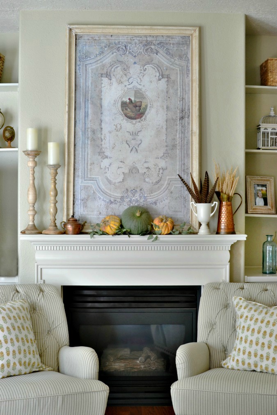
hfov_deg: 25.7
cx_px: 138
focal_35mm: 52
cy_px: 208
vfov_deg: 37.9
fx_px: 606
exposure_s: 1/13
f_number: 4.5
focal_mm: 35
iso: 100
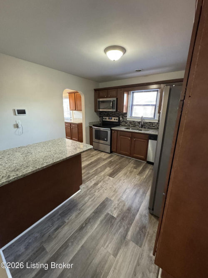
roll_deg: +0.3
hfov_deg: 85.7
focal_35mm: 14
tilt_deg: -14.6
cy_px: 139
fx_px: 112
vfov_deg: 102.1
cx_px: 104
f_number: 2.2
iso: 800
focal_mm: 2.22
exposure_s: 1/60
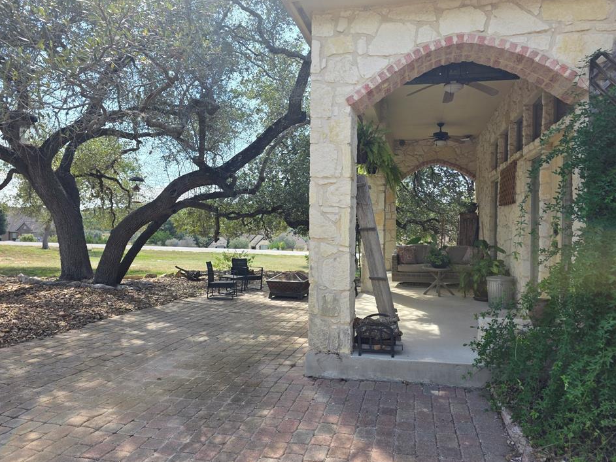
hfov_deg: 69.4
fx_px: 445
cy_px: 224
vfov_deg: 54.9
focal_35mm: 25
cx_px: 313
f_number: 1.7
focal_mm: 6.3
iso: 80
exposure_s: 1/1723
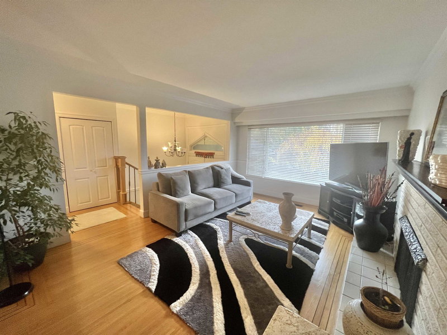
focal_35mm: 13
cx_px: 224
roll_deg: -1.0
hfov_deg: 106.2
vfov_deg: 89.9
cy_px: 168
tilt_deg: -7.9
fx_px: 168
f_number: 1.8
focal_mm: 1.57
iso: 250
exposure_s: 1/120
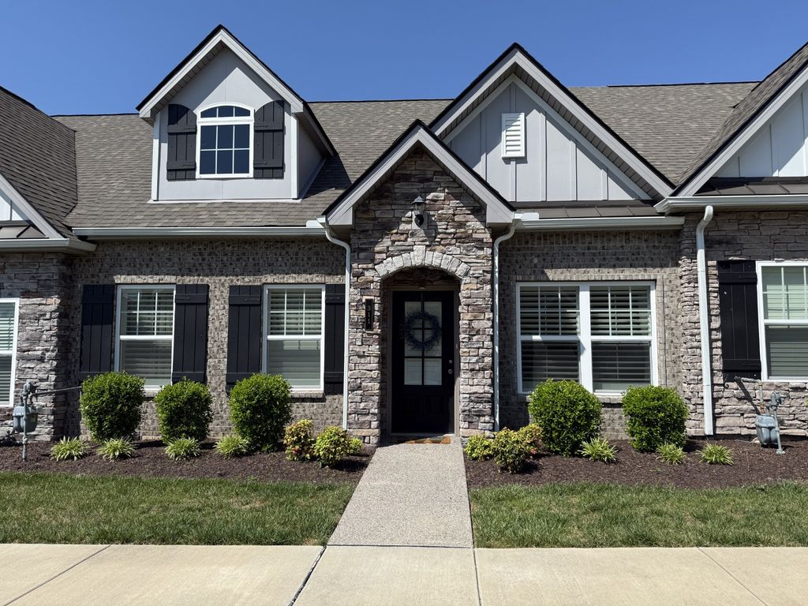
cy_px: 303
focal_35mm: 24
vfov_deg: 56.8
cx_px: 404
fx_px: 560
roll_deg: -0.1
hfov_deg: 71.6
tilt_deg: +5.3
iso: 80
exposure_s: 1/4975
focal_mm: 6.76
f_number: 1.78
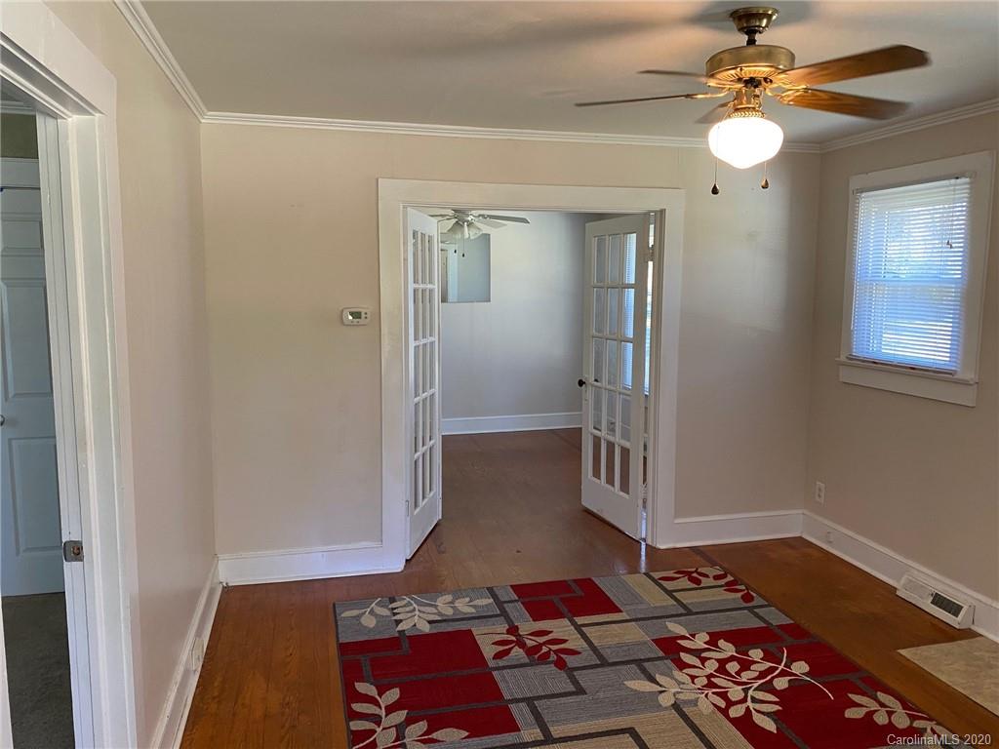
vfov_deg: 53.1
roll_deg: -1.0
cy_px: 374
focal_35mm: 26
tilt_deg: -7.3
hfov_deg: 67.3
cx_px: 500
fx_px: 750
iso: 160
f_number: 1.8
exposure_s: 1/60
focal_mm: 4.25
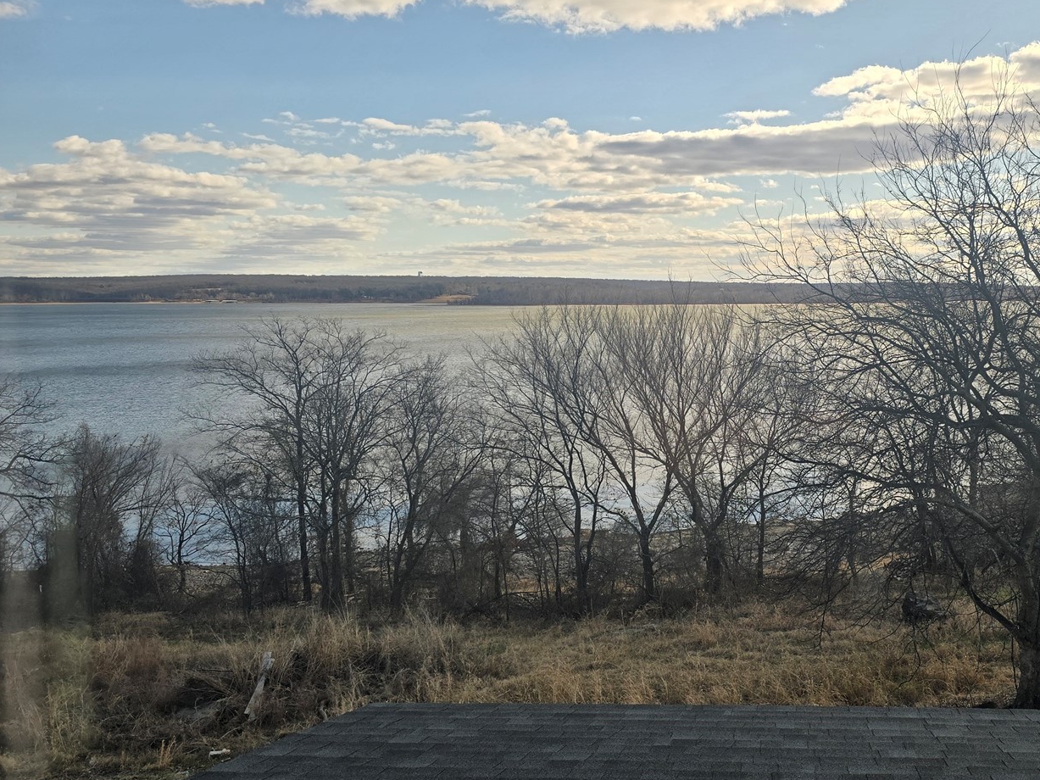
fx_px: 1081
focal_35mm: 36
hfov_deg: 49.4
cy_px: 375
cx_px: 776
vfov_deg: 39.6
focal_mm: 6.3
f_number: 1.7
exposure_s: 1/666
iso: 12
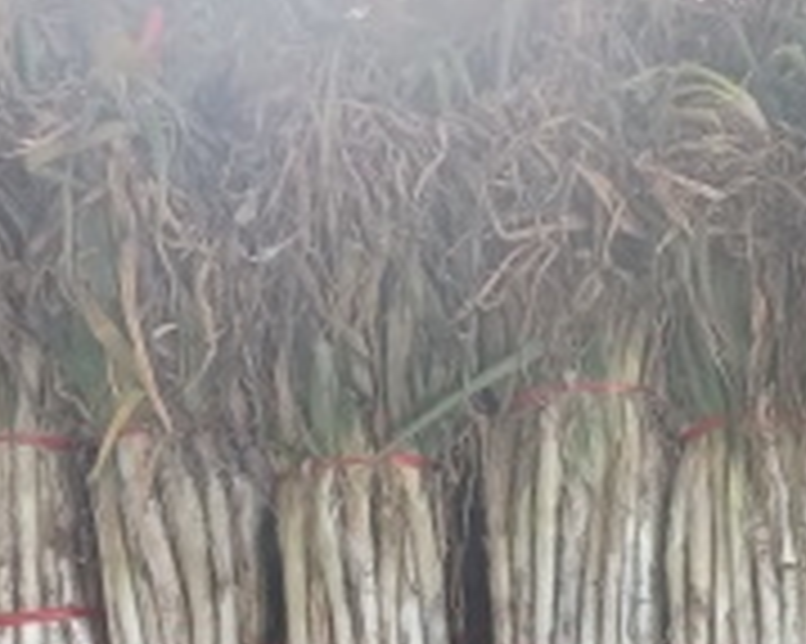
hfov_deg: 16.2
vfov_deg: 12.6
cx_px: 594
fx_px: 2813
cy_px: 878
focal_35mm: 118
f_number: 2.2
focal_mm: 3.66
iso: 716
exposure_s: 1/20
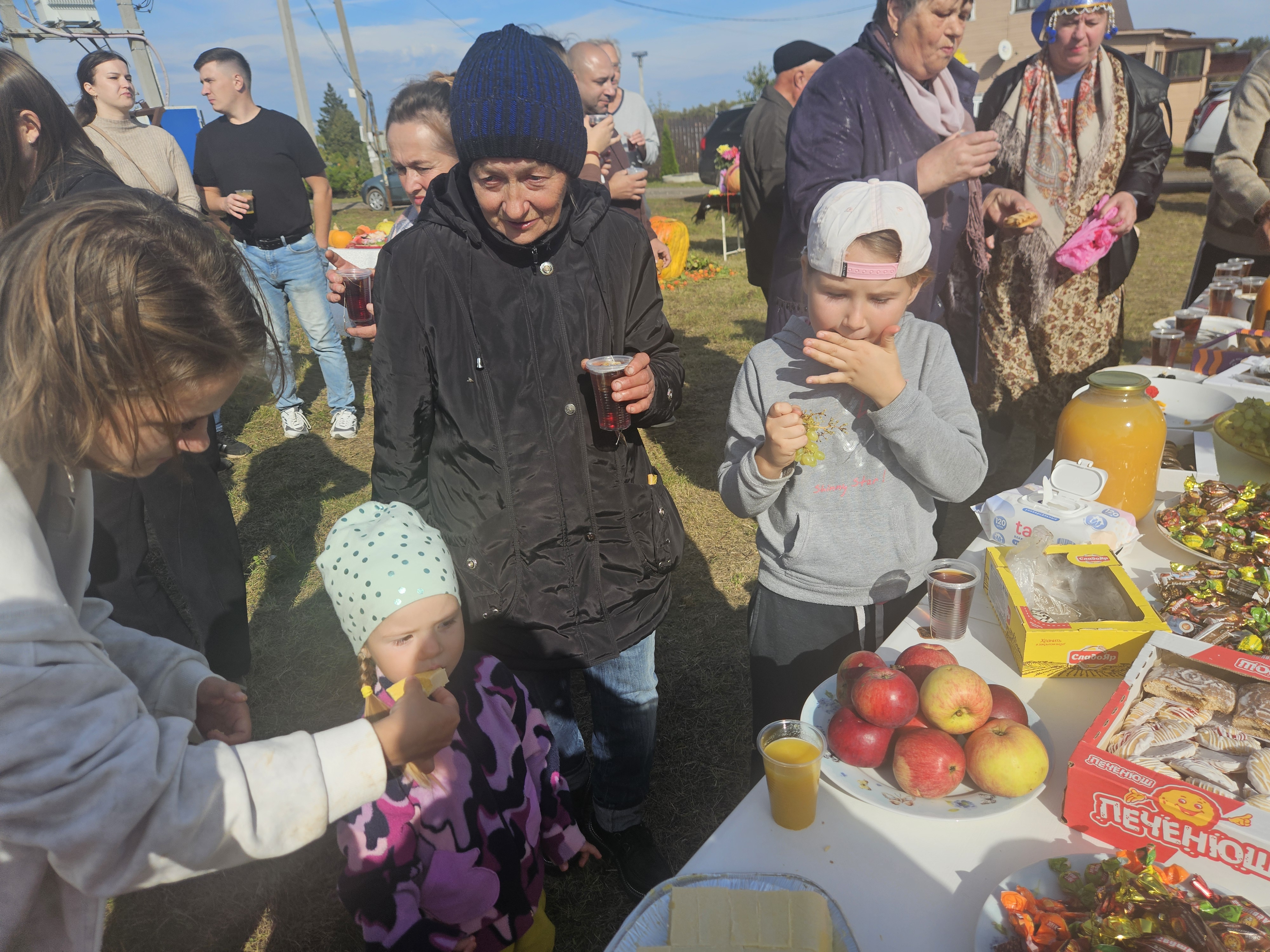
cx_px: 635
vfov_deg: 58.9
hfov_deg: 73.9
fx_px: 844
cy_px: 476
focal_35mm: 23
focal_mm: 5.4
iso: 25
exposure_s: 1/2586
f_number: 1.8
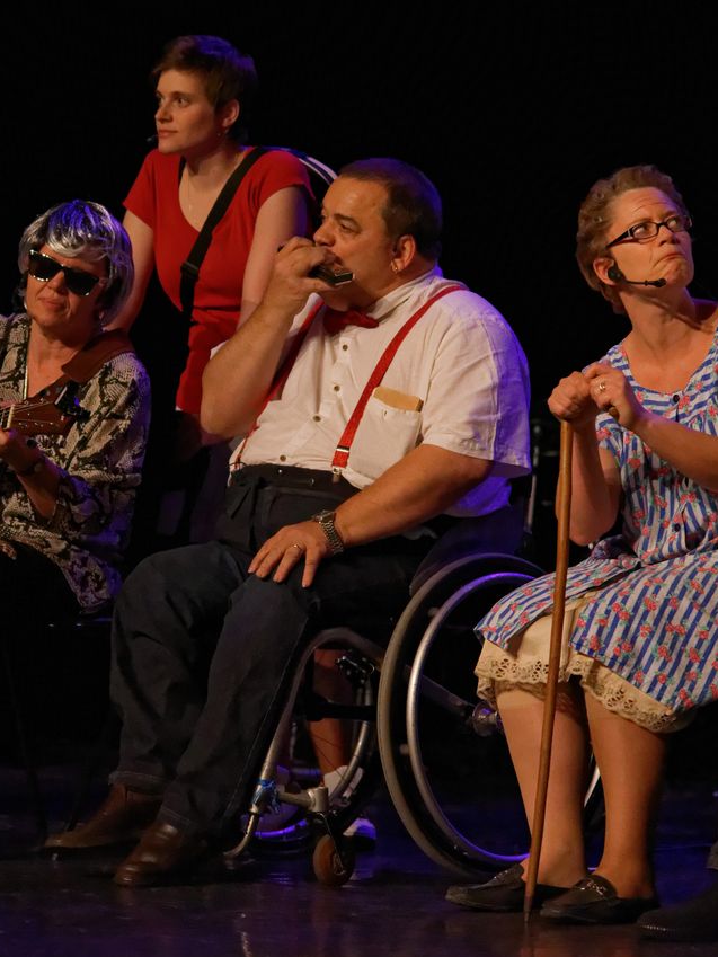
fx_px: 4811
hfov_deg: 8.5
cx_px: 171
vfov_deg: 11.4
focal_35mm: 174
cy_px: 480
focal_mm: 120
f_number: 4
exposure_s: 1/1000
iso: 6400
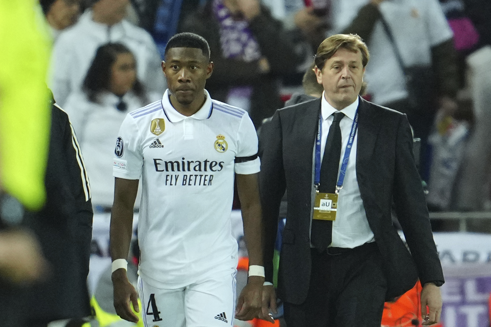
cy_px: 164
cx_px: 246
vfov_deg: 3.4
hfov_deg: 5.2
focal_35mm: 400
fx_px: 5455
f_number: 2.8
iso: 2500
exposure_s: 1/1600
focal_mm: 400
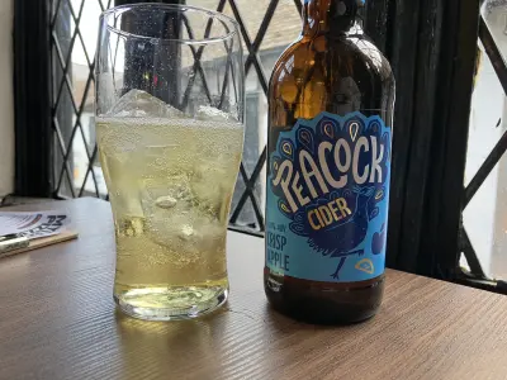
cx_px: 254
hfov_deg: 63.4
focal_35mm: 28
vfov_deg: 49.7
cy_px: 190
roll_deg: -1.7
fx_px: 410
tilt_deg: -6.1
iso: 40
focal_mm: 3.99
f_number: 1.8
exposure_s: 1/50
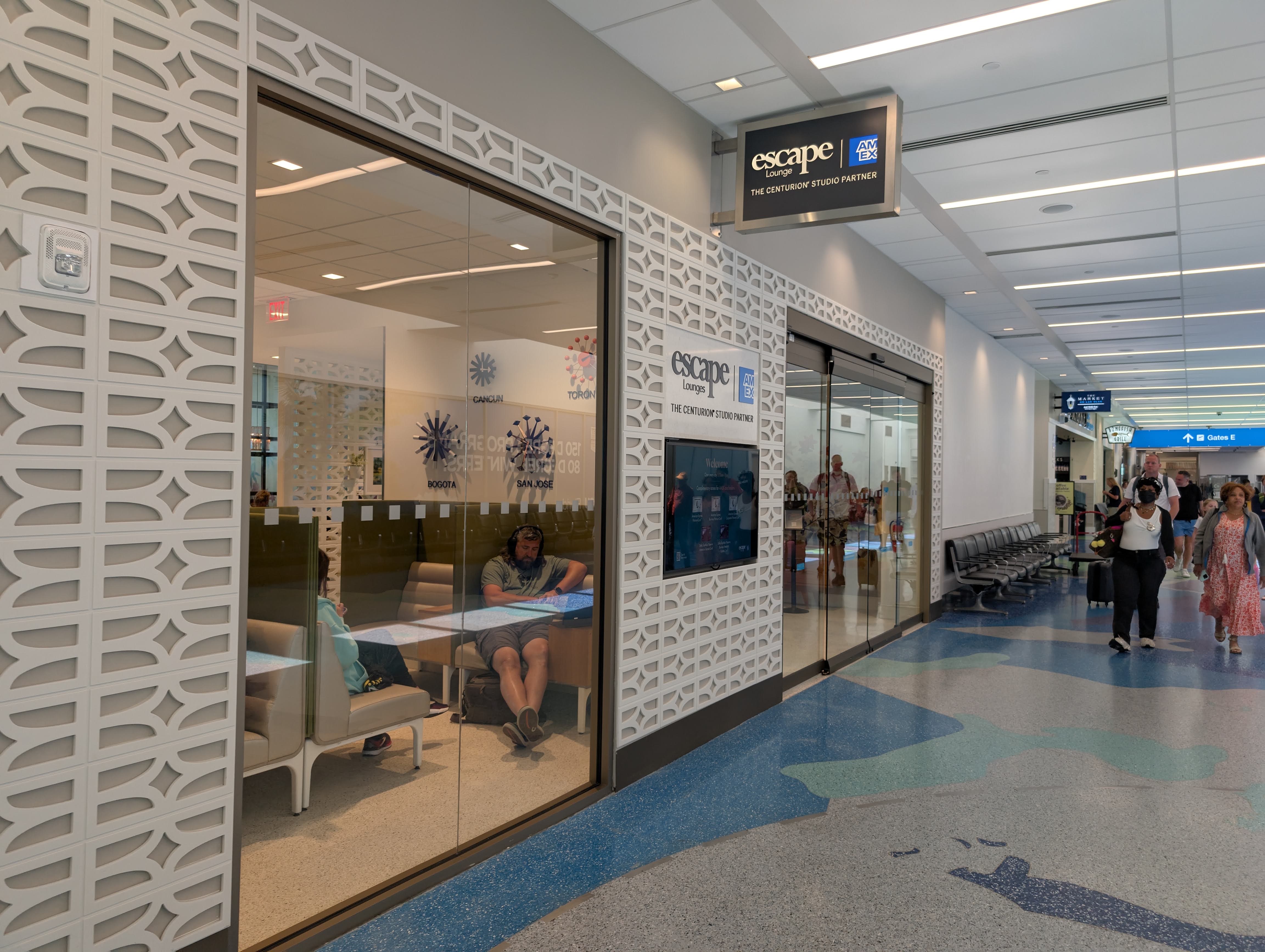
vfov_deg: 56.9
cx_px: 632
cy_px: 476
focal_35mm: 24
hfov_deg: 71.5
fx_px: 878
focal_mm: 6.9
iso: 69
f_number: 1.68
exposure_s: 1/259
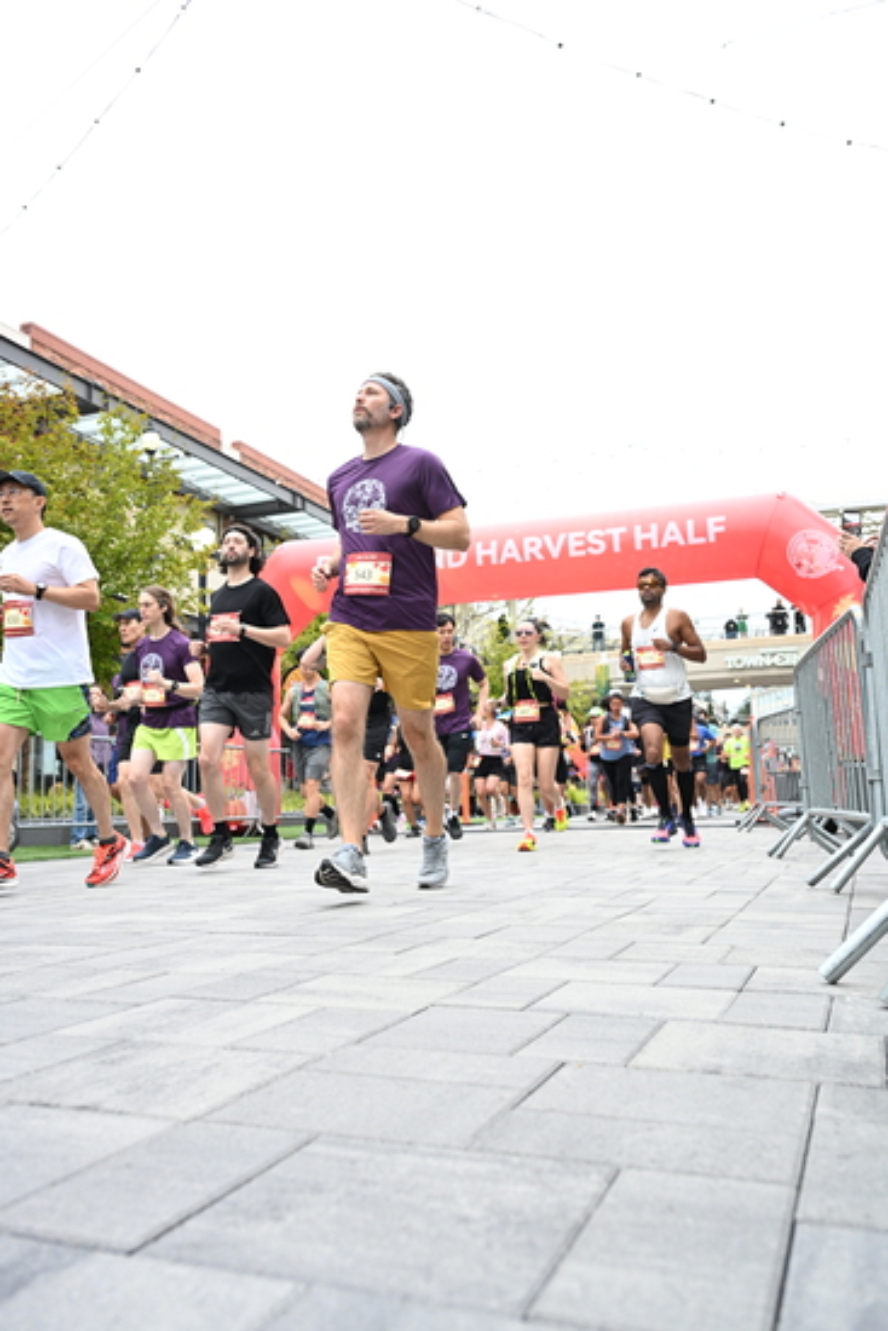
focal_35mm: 28
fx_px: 1054
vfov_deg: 64.5
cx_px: 444
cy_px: 666
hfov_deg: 45.7
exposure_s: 1/640
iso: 2000
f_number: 4
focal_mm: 28.5
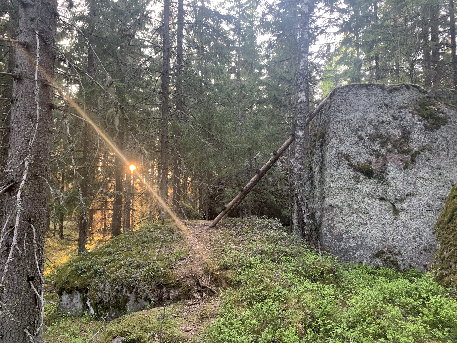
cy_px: 172
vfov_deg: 53.1
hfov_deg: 67.3
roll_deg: -0.2
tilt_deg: +4.9
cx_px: 228
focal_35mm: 26
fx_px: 343
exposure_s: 1/60
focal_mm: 4.25
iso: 250
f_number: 1.8
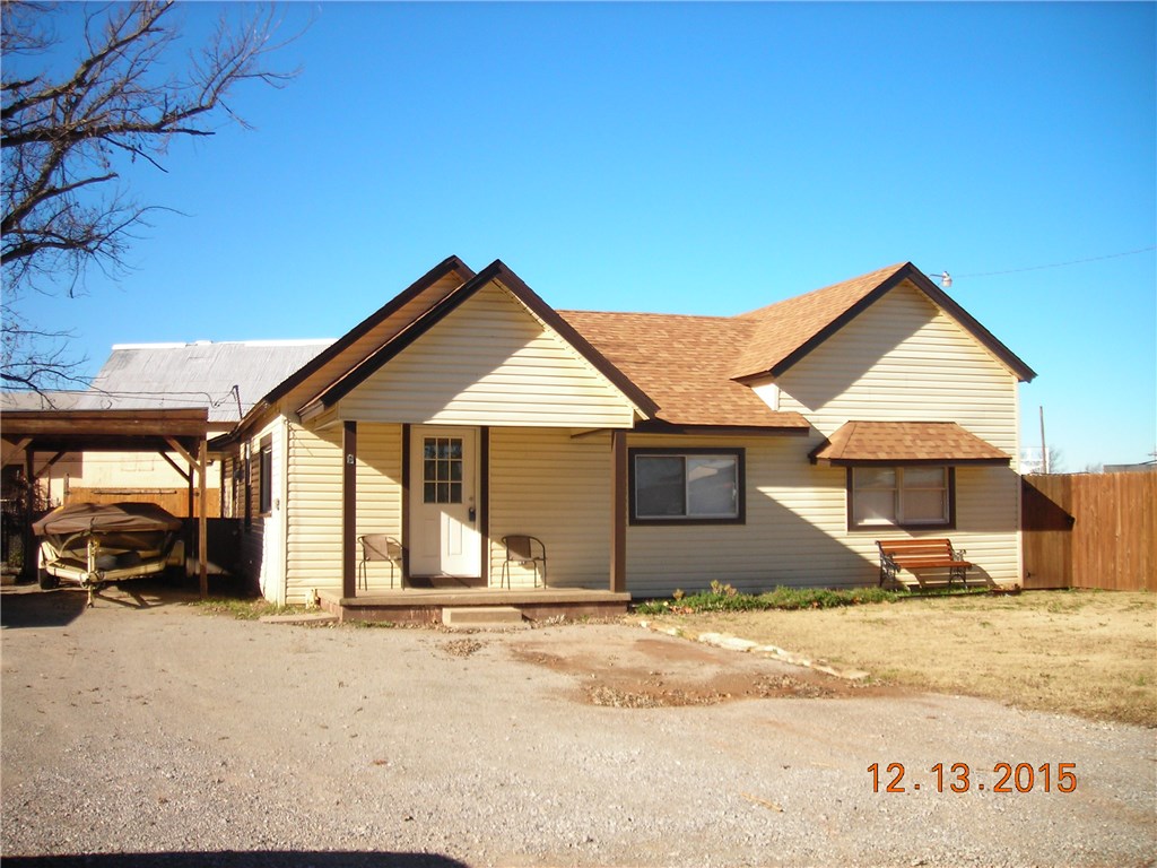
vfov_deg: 37.7
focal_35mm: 38
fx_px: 1270
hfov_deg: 49.0
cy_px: 434
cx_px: 578
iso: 70
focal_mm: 6.3
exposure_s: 1/177
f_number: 6.4
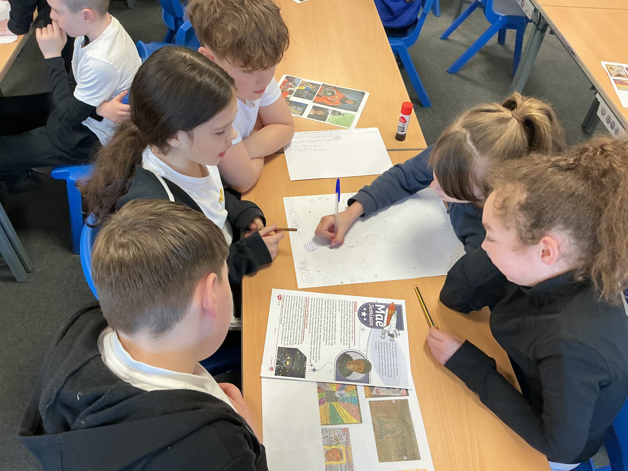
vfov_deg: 48.2
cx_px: 314
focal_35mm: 29
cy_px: 236
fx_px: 526
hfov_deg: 61.7
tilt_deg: -47.7
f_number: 1.8
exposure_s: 1/60
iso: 100
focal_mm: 3
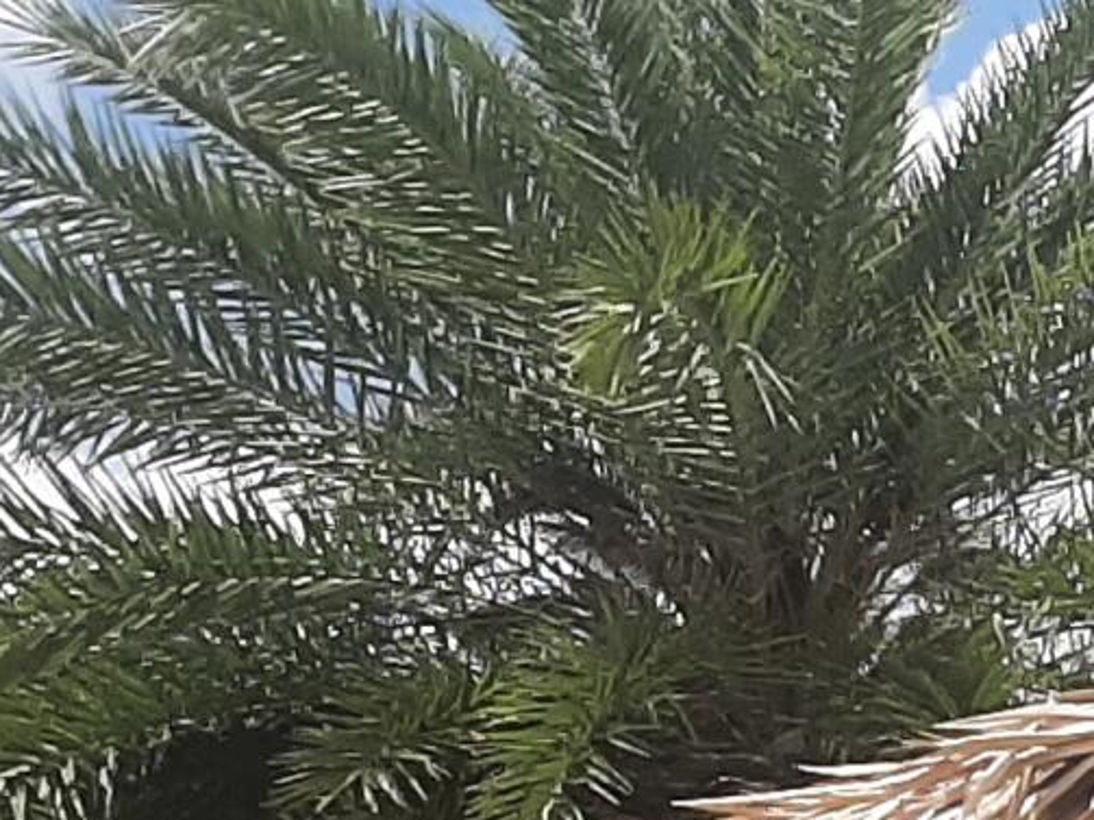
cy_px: 1960
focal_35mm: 155
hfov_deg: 10.6
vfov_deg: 8.7
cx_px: 2756
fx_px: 4897
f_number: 1.7
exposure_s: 1/3049
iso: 40
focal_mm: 3.93
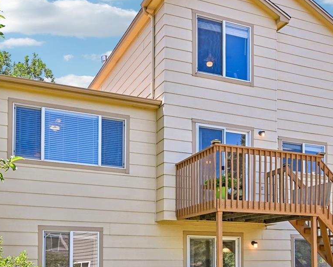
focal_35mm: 39
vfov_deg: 38.1
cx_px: 195
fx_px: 384
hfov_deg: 46.6
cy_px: 159
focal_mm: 20
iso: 64
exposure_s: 1/40
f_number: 10
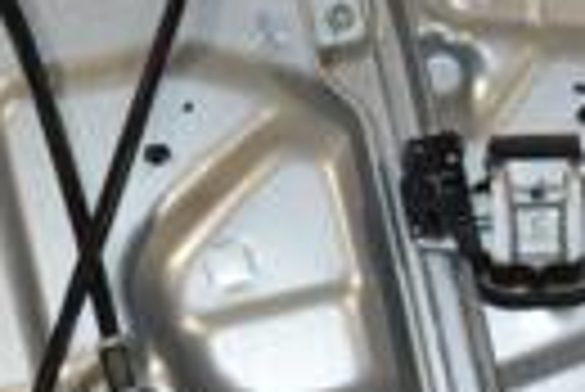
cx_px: 297
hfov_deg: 12.4
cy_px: 351
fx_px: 2700
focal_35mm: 166
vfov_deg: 8.3
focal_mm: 24
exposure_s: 1/200
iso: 800
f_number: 8
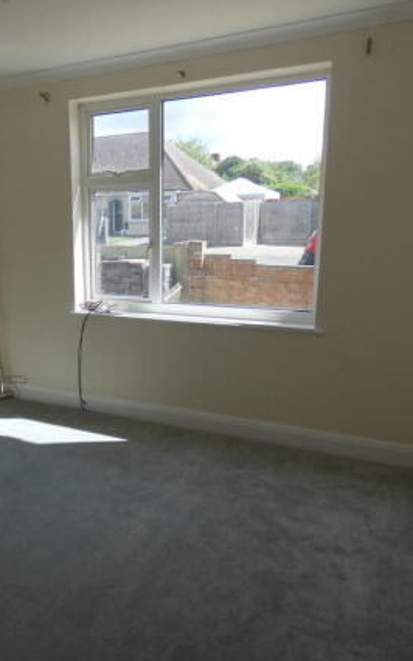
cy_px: 330
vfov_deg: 64.7
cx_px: 83
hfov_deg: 41.3
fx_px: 523
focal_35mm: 29
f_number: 2.8
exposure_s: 1/400
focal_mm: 3.6
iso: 80
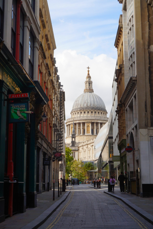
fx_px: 344
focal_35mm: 54
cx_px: 76
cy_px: 114
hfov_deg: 25.1
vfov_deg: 36.9
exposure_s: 1/80
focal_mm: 36
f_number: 11
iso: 100
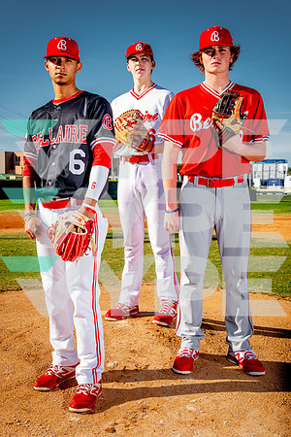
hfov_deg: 29.2
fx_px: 558
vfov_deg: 42.7
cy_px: 218
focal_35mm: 46
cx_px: 146
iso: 100
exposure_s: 1/250
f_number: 6.3
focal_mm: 46
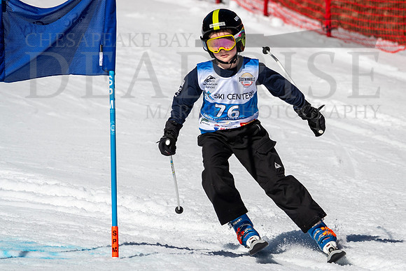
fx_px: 8363
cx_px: 251
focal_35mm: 741
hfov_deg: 2.8
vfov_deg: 1.9
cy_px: 104
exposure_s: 1/2000
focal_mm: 400
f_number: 8
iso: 200
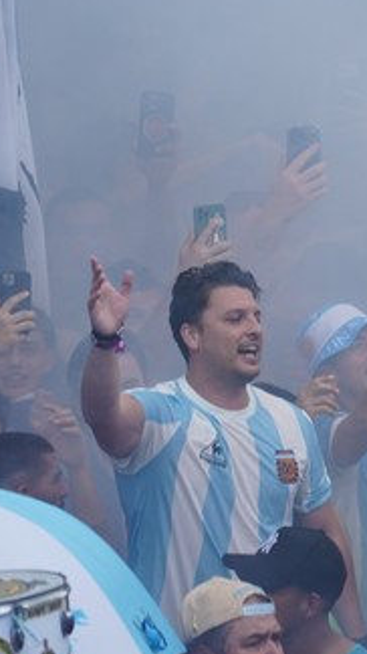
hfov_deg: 1.9
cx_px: 242
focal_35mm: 636
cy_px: 232
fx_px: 11014
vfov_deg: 3.4
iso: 640
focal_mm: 273
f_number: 5.6
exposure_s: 1/400
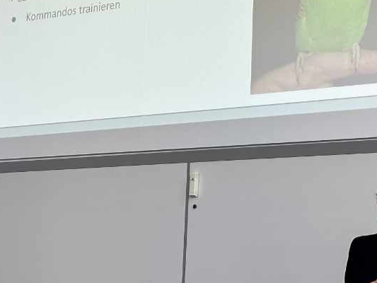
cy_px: 49
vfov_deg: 13.6
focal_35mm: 108
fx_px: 1176
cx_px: 325
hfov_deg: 18.0
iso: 50
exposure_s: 1/90
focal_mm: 6.9
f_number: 1.8
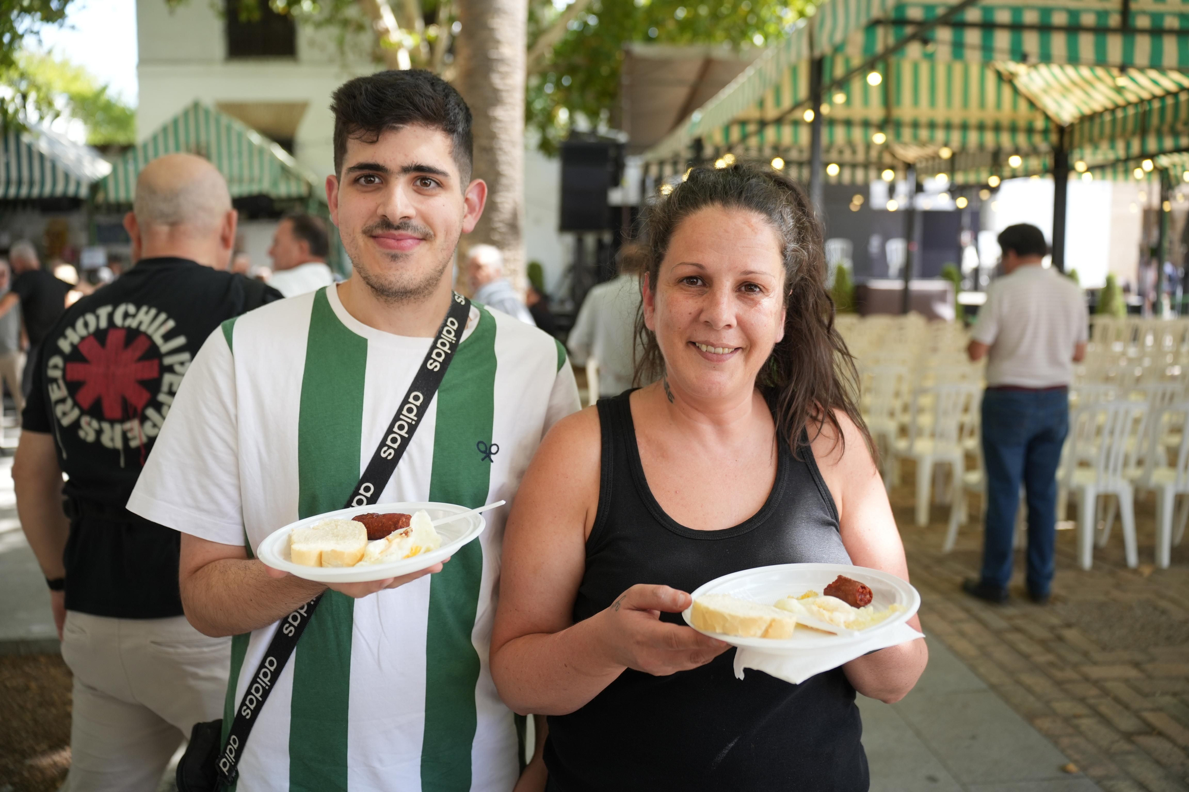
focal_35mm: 28
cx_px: 594
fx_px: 925
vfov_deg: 46.4
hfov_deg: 65.5
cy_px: 396
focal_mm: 28
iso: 320
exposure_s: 1/400
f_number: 2.8
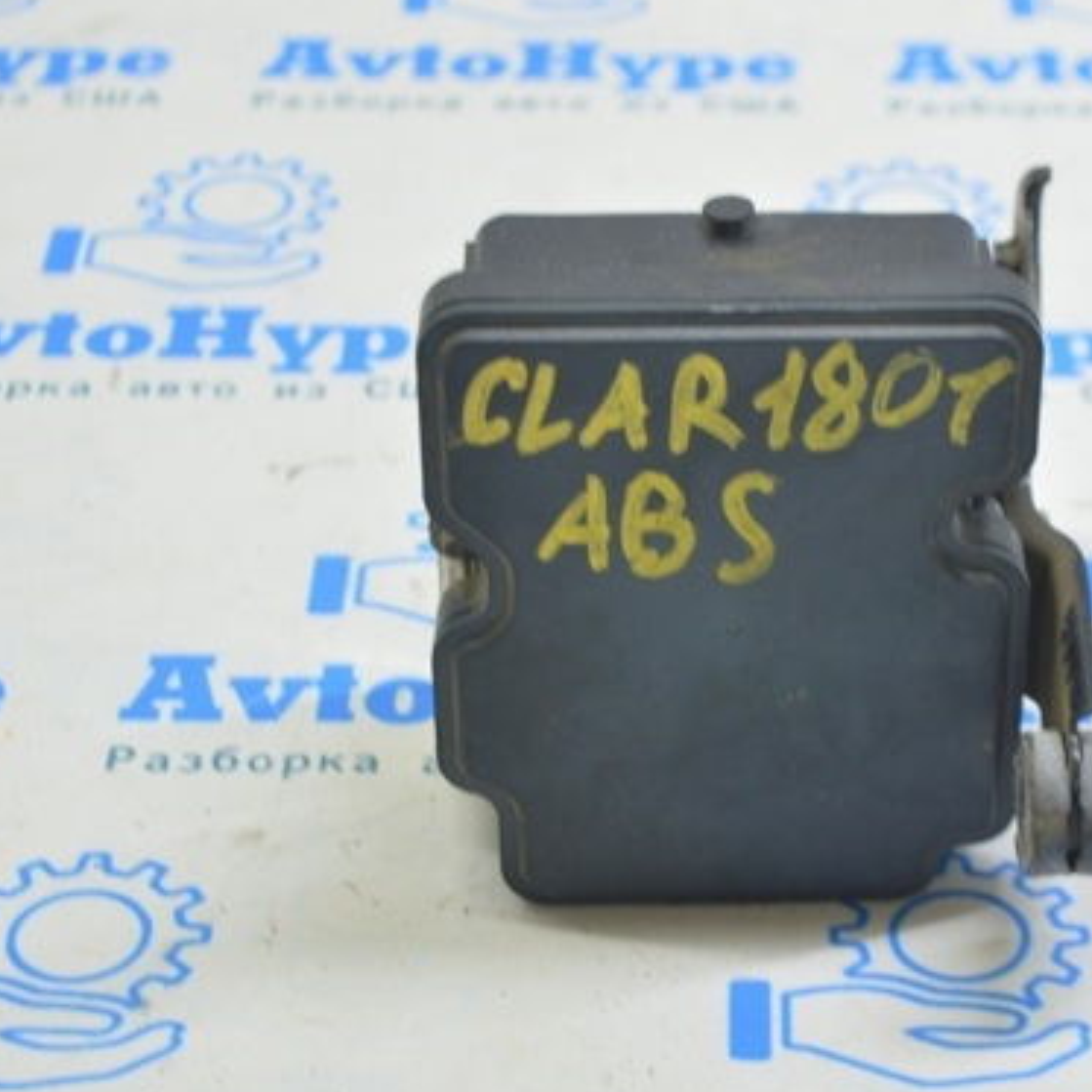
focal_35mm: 105
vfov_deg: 16.6
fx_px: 3747
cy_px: 605
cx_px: 867
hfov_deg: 16.5
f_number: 5.6
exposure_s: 1/15
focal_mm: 48
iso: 400
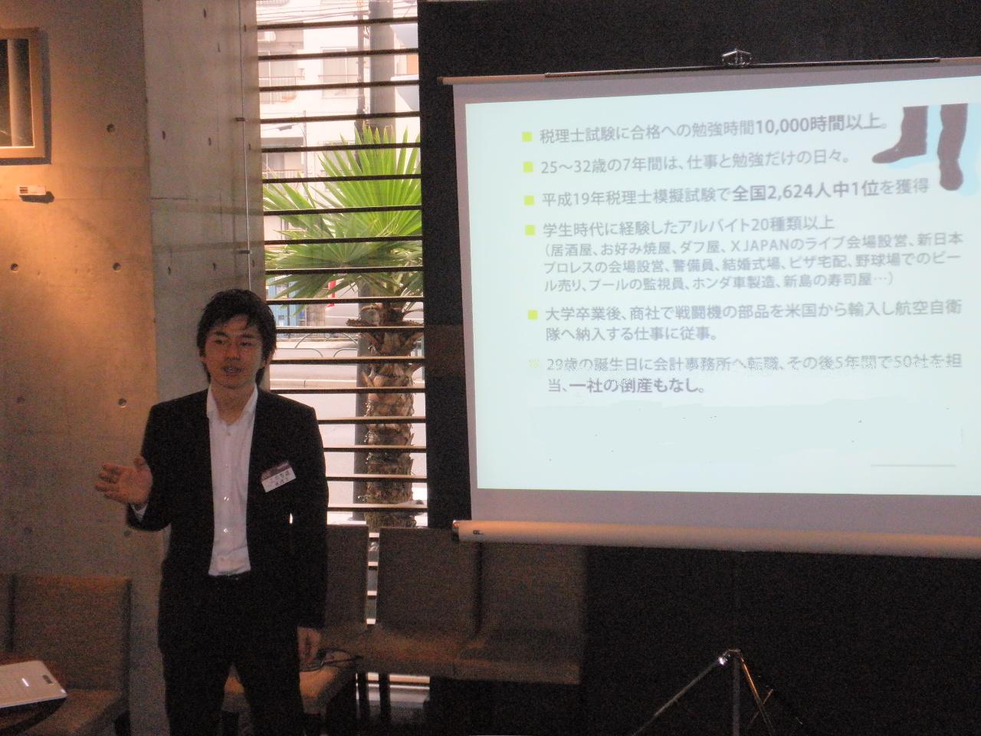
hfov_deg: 36.8
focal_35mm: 52
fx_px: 1474
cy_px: 368
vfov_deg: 28.0
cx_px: 490
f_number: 4.3
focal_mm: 9.1
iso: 200
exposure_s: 1/50
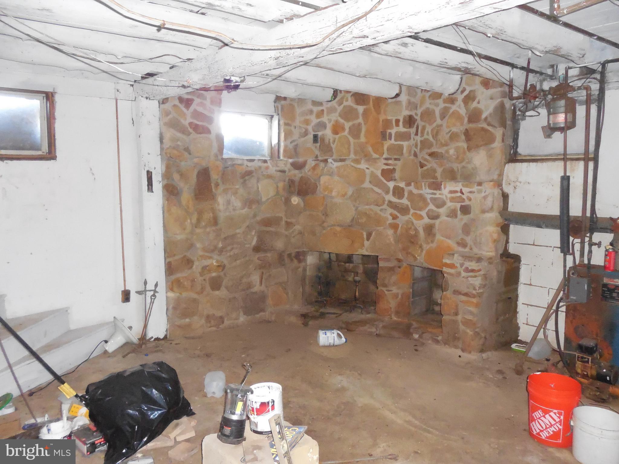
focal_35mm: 26
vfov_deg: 53.1
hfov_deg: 67.3
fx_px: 465
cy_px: 232
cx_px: 310
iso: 1600
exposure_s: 1/25
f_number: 3.5
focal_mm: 4.6
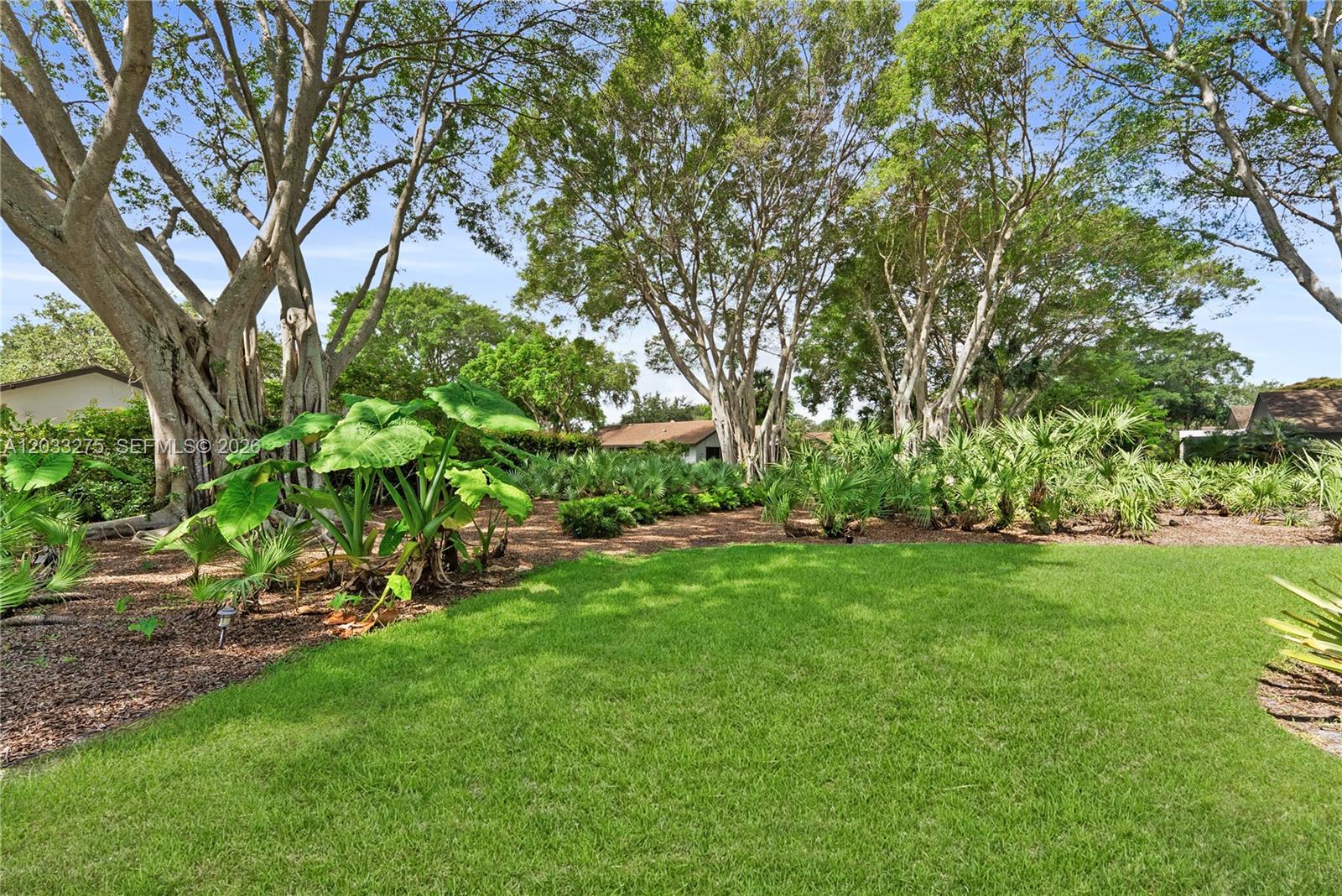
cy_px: 448
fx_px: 522
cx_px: 671
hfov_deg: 104.2
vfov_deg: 81.3
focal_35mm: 14
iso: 320
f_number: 8
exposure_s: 1/320
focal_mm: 14
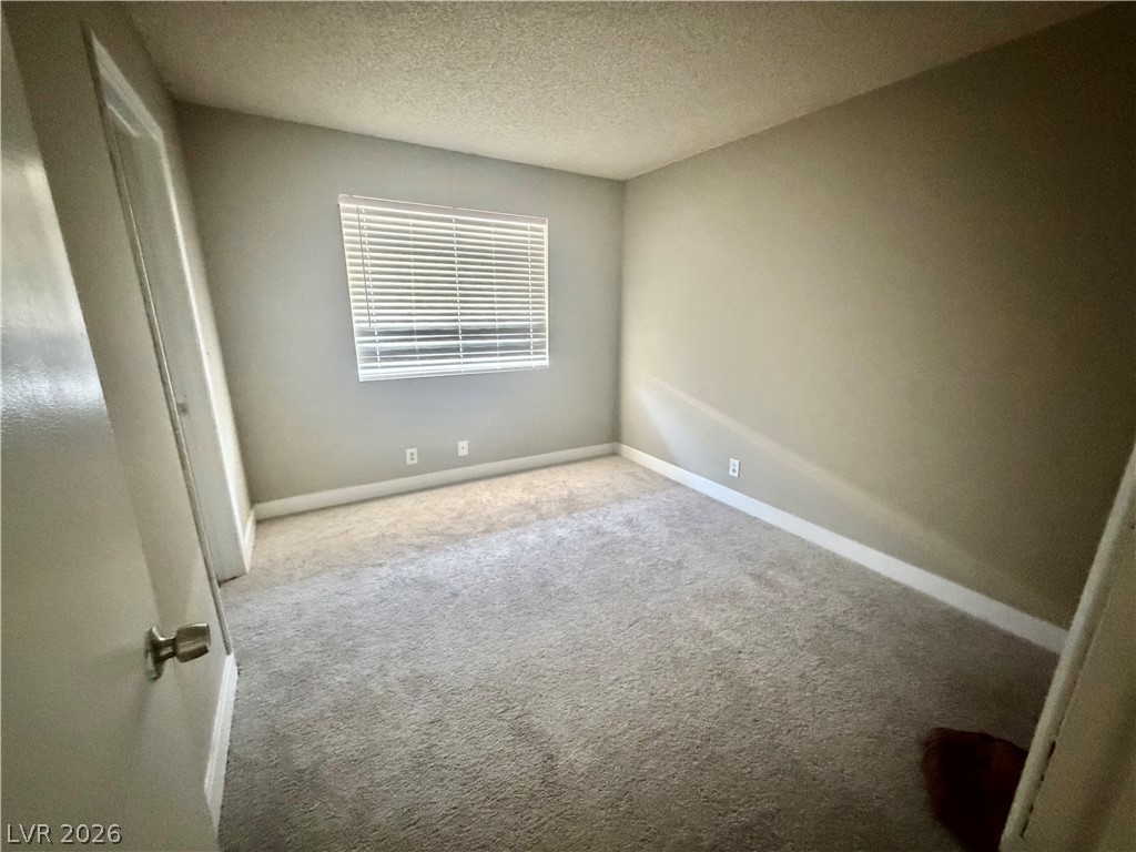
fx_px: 459
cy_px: 426
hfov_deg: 102.1
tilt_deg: -14.6
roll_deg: -0.4
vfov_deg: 85.7
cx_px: 568
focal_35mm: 14
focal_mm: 2.22
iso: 1250
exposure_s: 1/56
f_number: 2.2
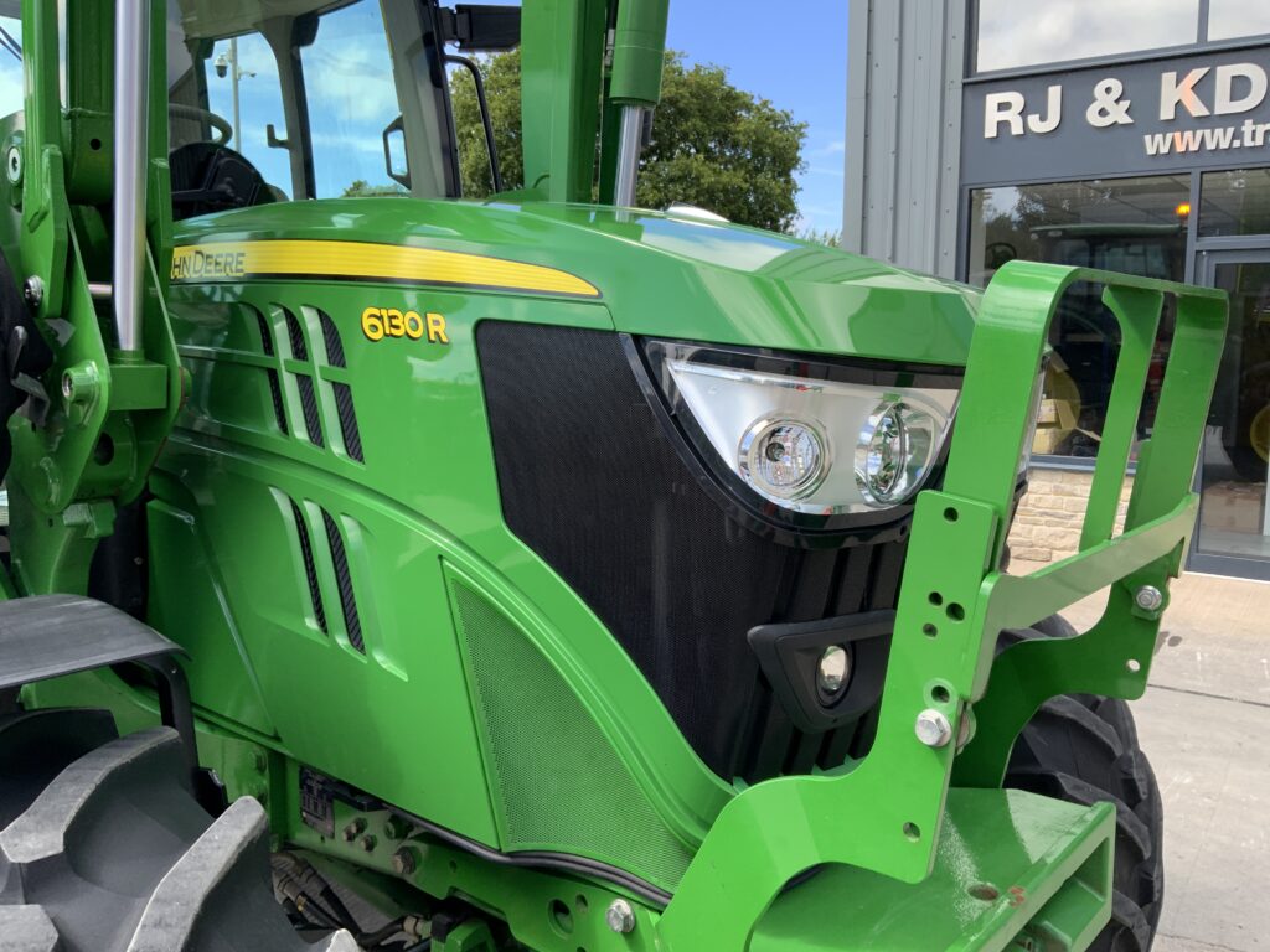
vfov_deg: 48.2
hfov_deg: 61.7
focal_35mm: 29
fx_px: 1064
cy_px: 476
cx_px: 635
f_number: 1.8
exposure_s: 1/446
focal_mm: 3
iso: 16
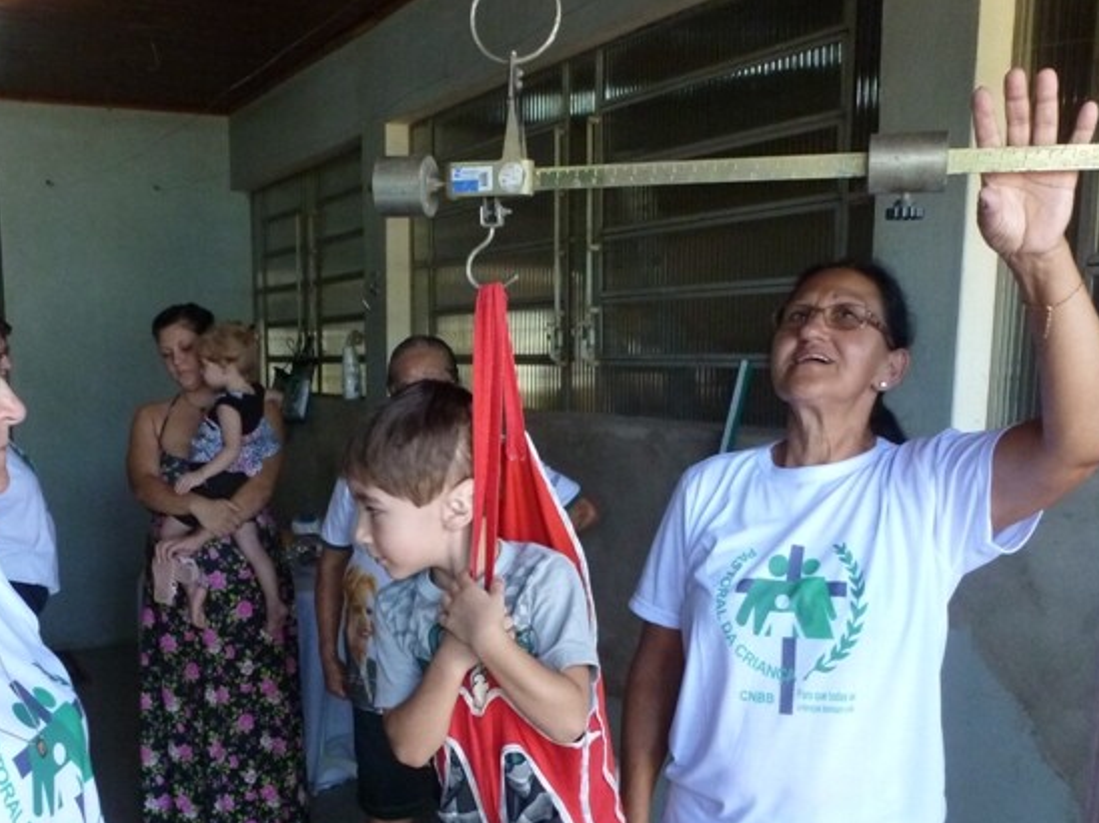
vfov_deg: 39.9
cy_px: 581
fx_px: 1110
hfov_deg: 52.2
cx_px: 422
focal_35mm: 35
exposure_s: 1/80
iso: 400
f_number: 3.3
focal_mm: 4.3
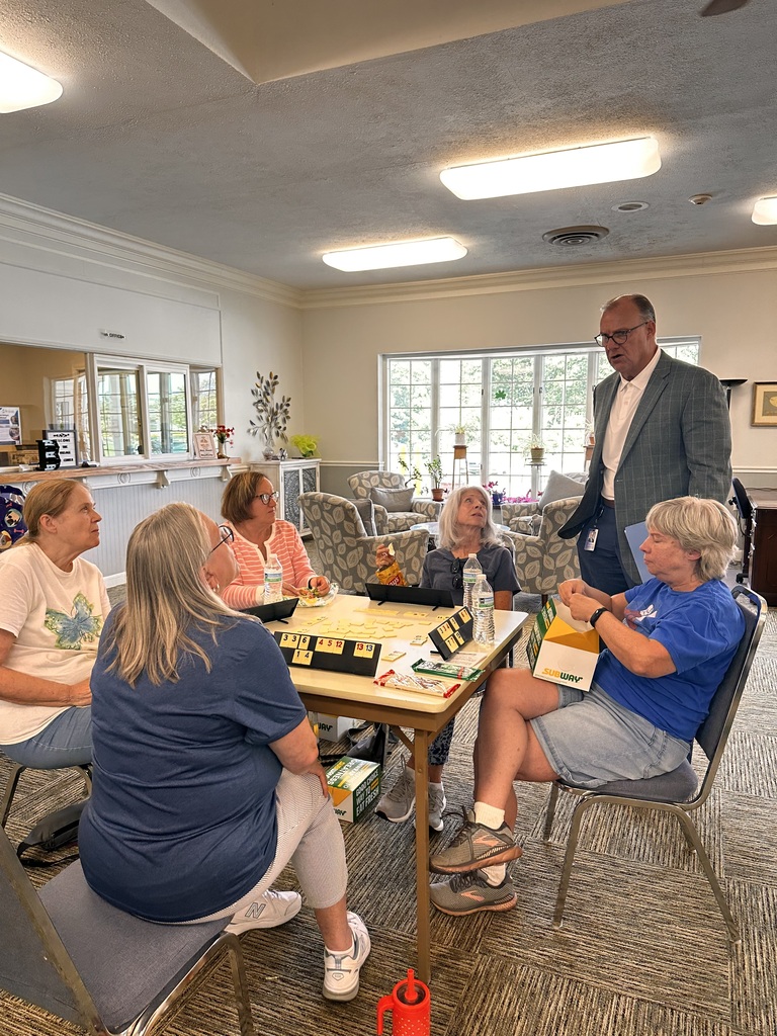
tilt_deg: -6.4
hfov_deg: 56.8
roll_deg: -0.8
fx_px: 718
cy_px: 518
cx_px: 388
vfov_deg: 71.6
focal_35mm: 24
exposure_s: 1/120
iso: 160
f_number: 1.78
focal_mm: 6.86
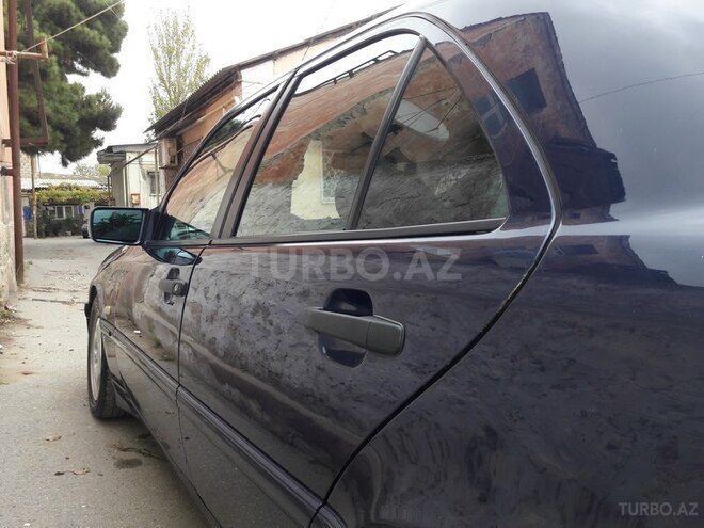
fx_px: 569
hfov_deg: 63.4
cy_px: 264
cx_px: 352
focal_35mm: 28
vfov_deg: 49.7
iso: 40
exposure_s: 1/50
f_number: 1.9
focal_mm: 3.7
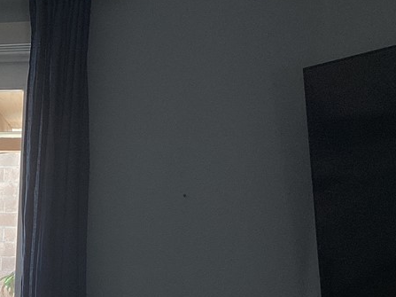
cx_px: -30
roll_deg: -2.1
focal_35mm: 71
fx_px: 812
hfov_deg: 25.6
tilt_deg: -3.2
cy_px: 314
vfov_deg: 19.9
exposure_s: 1/120
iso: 40
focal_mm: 3.3
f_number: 2.4
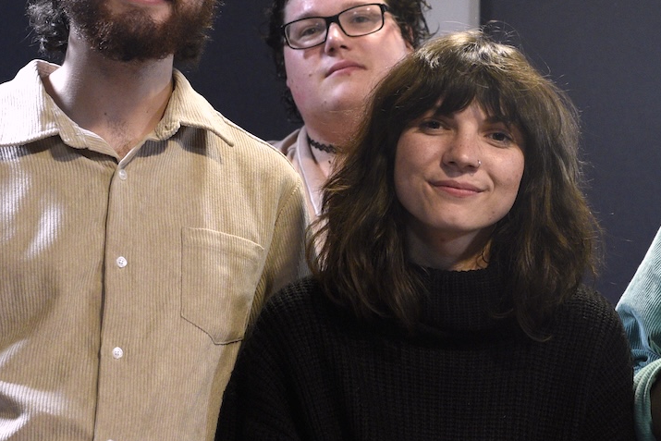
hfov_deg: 21.5
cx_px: 512
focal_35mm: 94
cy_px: 230
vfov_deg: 14.6
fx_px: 1726
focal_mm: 35
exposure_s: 1/80
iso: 2500
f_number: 3.5
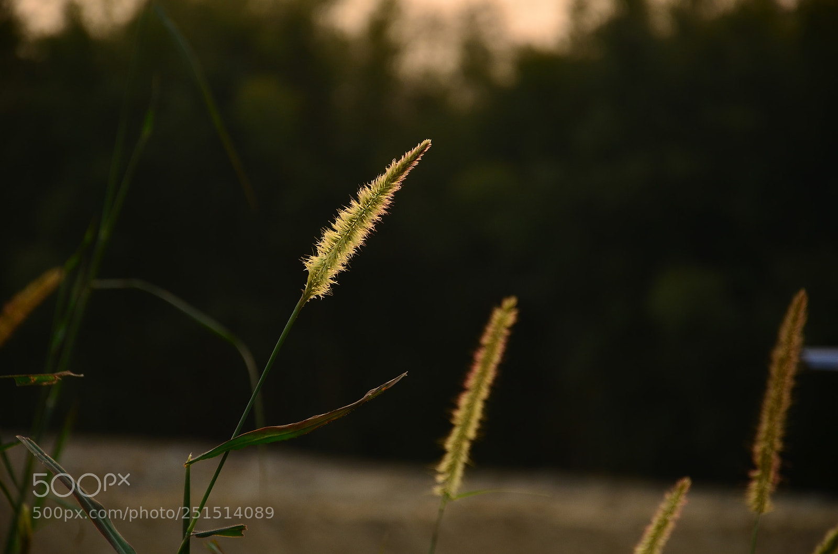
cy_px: 277
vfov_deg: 8.7
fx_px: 3658
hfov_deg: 13.1
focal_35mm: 158
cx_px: 419
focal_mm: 105
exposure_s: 1/400
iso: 140
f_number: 5.6
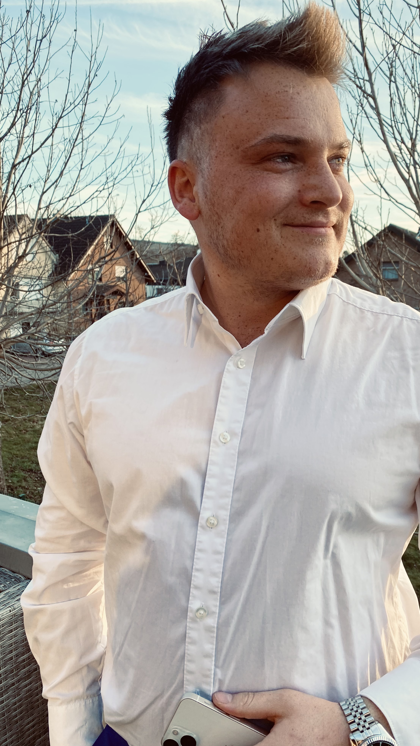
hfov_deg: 40.0
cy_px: 368
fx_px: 574
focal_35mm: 29
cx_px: 250
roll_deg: -0.7
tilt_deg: -7.4
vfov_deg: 66.1
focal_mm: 4.25
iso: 32
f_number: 1.8
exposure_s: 1/489
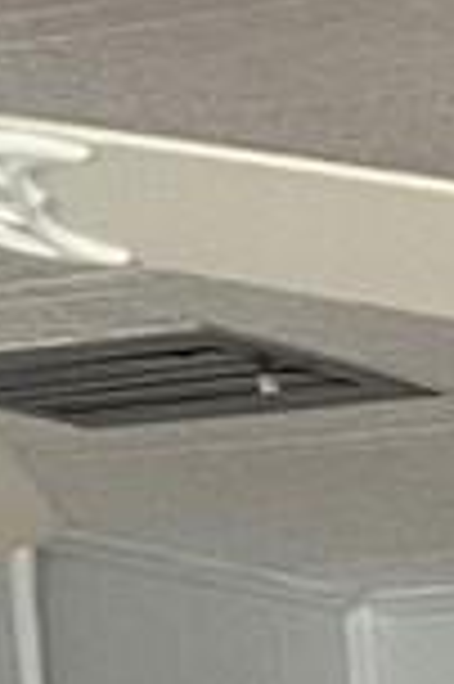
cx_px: 2050
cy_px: 2326
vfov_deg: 6.4
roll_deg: +0.7
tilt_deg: -8.5
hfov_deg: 4.3
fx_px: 5403
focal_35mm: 285
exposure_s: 1/60
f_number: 1.6
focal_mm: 5.1
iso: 160
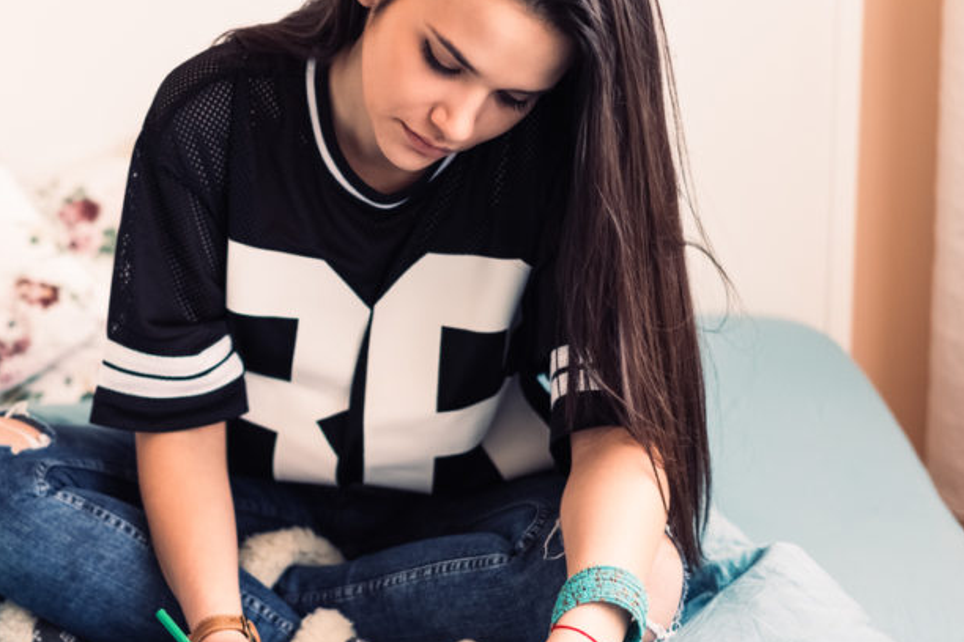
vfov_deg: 14.9
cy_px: 380
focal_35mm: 92
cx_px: 236
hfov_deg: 21.9
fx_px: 2463
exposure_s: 1/100
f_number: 1.8
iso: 400
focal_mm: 55
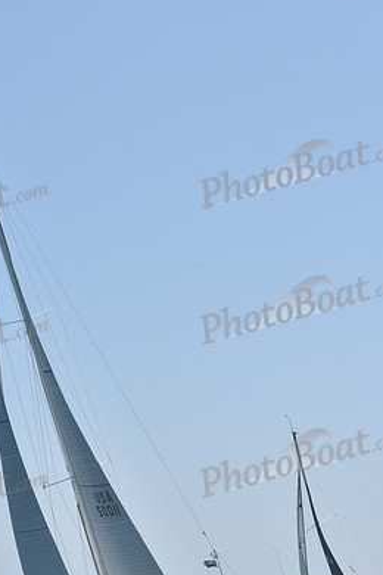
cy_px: 404
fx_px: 1660
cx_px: 124
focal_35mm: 104
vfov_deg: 19.5
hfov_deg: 13.1
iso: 320
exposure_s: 1/1000
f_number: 10
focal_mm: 70
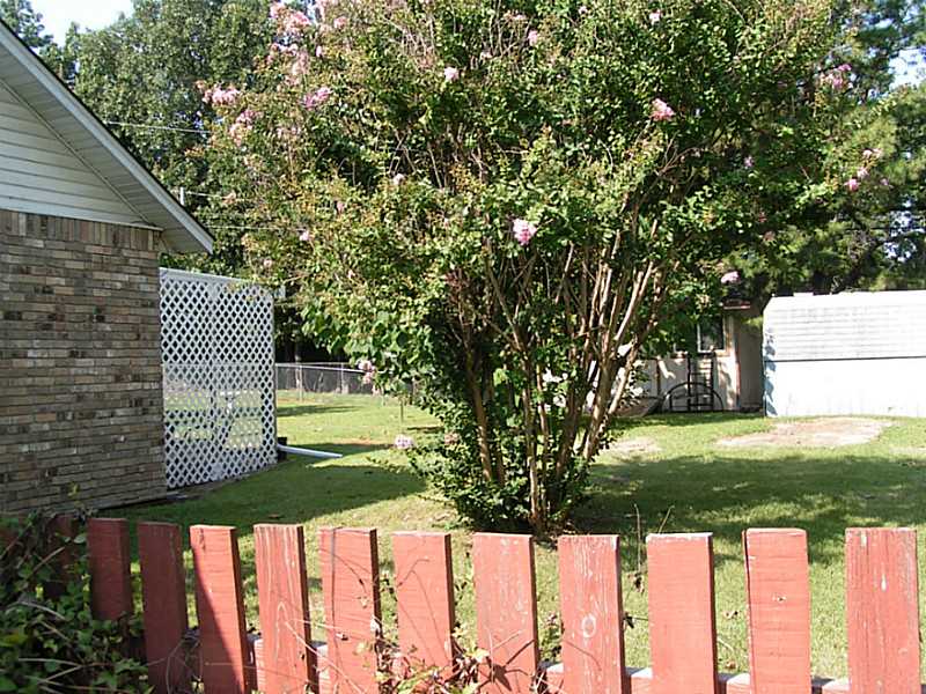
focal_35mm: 38
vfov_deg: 37.7
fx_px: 1017
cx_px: 463
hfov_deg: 49.0
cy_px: 347
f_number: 5.6
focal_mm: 5.8
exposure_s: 1/100
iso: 50
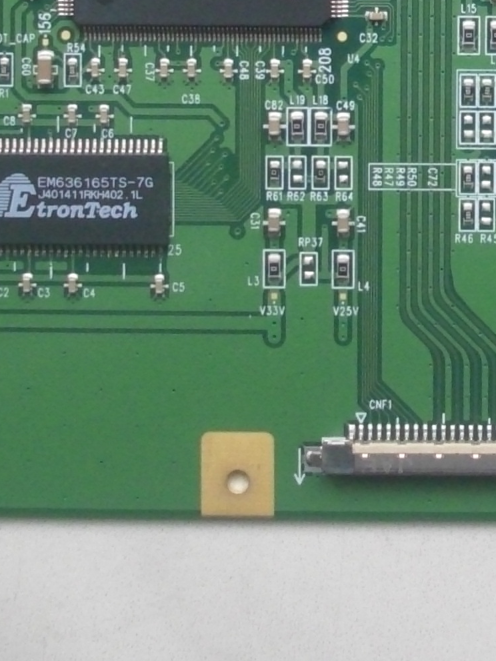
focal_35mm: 102
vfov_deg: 18.9
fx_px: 1949
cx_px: 494
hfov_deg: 14.3
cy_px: 57
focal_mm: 6.2
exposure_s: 1/60
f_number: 2.8
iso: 100
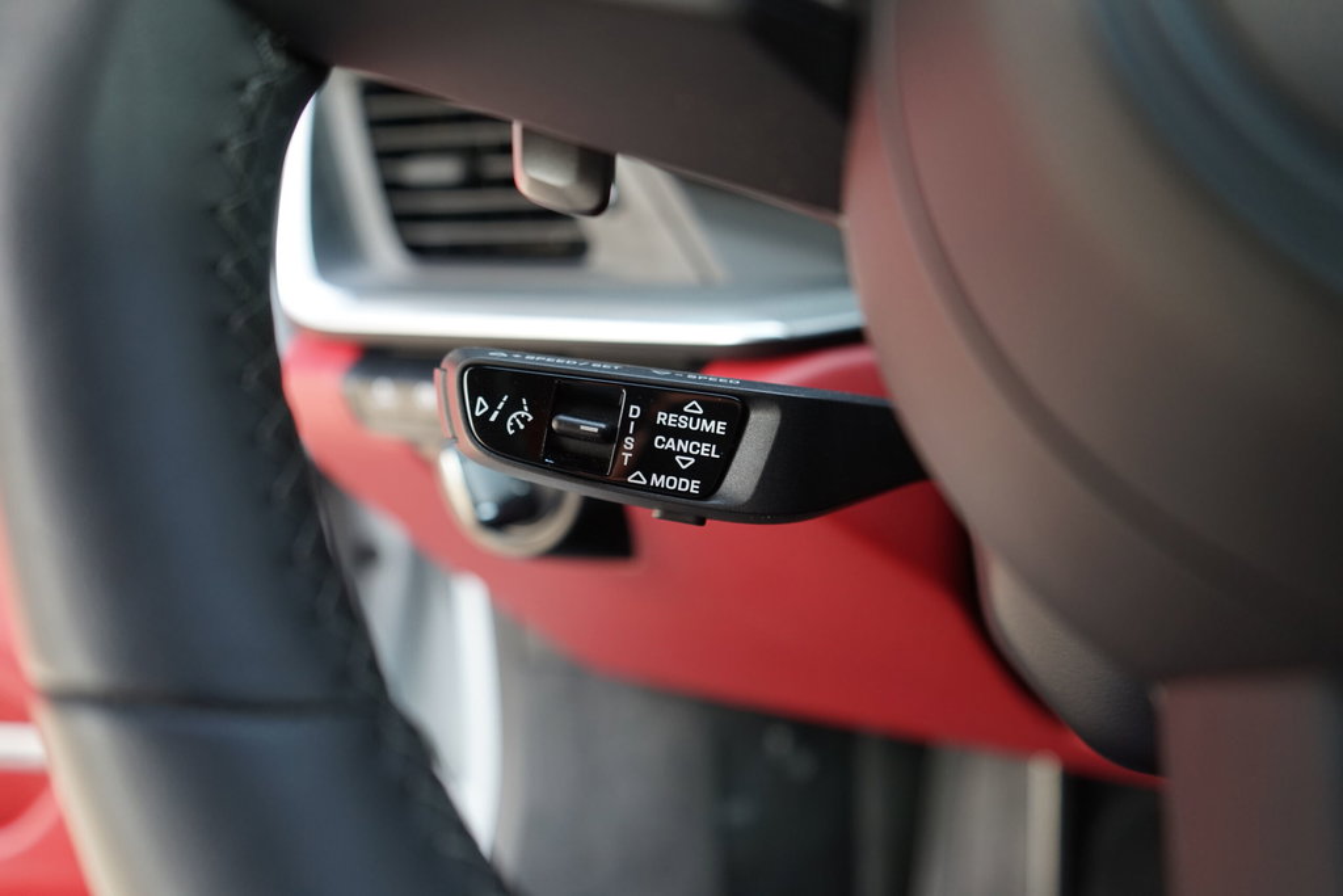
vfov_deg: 46.4
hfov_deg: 65.5
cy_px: 448
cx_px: 672
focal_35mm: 28
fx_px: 1045
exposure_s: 1/60
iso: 640
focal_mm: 28
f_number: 4
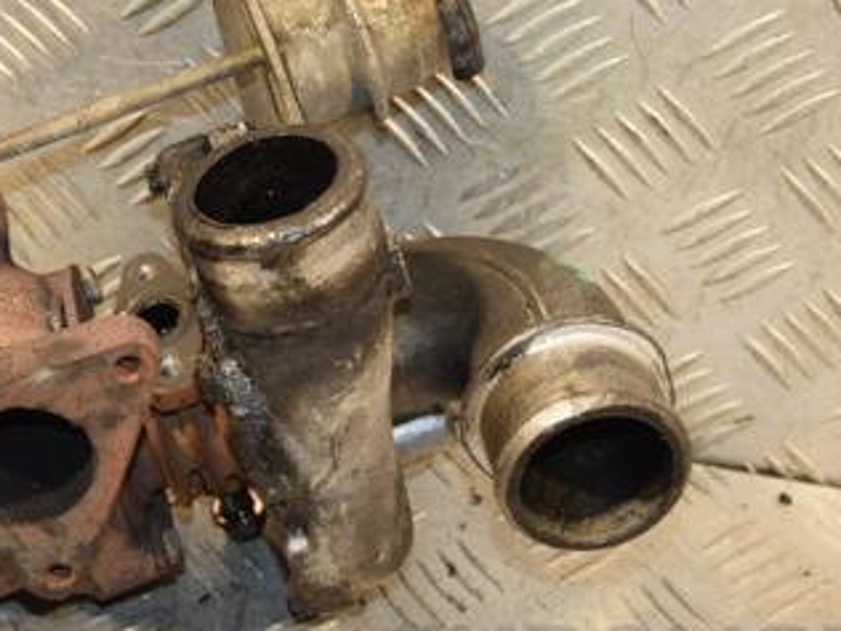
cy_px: 312
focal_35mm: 115
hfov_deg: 17.1
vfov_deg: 12.9
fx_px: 2794
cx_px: 341
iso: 800
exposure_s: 1/125
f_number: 4.8
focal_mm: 42
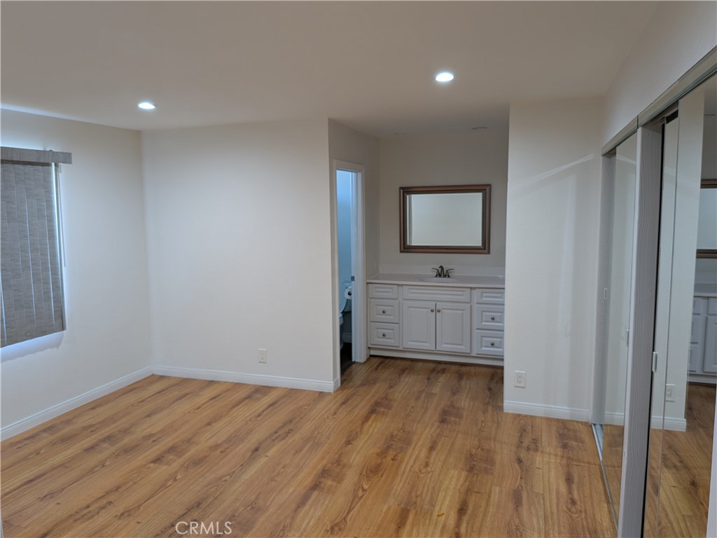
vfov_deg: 56.8
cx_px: 358
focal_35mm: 24
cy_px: 269
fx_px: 497
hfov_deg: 71.6
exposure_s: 1/24
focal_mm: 4.53
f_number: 1.7
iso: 83
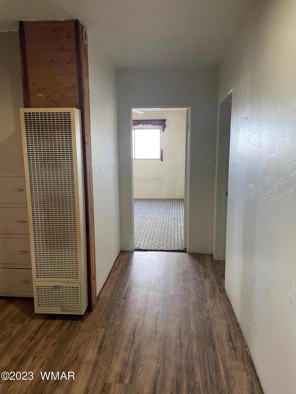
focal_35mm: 26
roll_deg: +1.6
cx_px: 148
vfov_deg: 67.3
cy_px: 197
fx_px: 296
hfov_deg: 53.1
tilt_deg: -8.9
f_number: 1.6
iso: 200
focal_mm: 4.2
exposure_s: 1/60
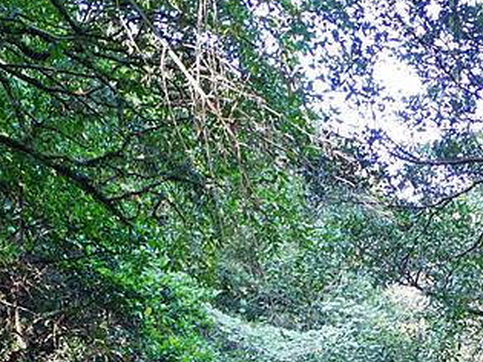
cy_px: 433
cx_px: 411
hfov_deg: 21.6
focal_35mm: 89
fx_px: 1241
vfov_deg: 15.9
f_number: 2.5
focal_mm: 14
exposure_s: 1/60
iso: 250
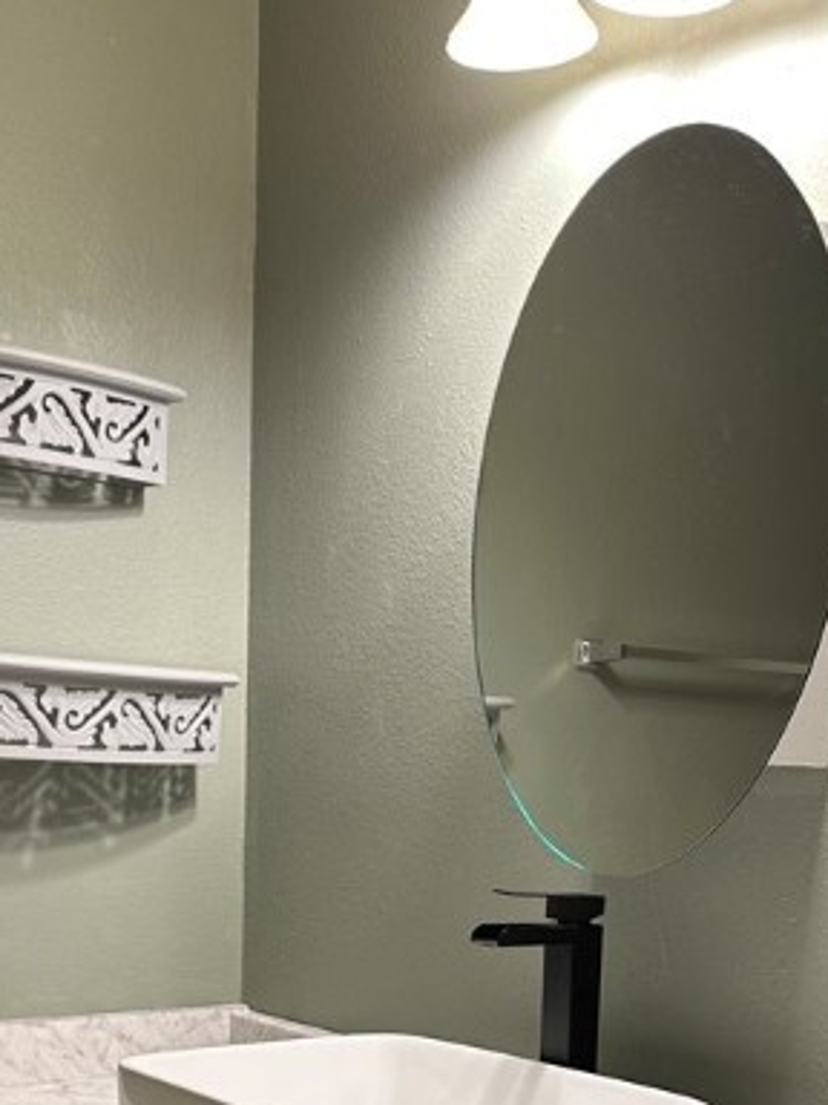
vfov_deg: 36.7
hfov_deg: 30.2
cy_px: 1030
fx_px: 1531
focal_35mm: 48
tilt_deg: -8.4
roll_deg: -2.4
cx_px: 359
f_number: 1.78
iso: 125
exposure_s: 1/60
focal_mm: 6.86
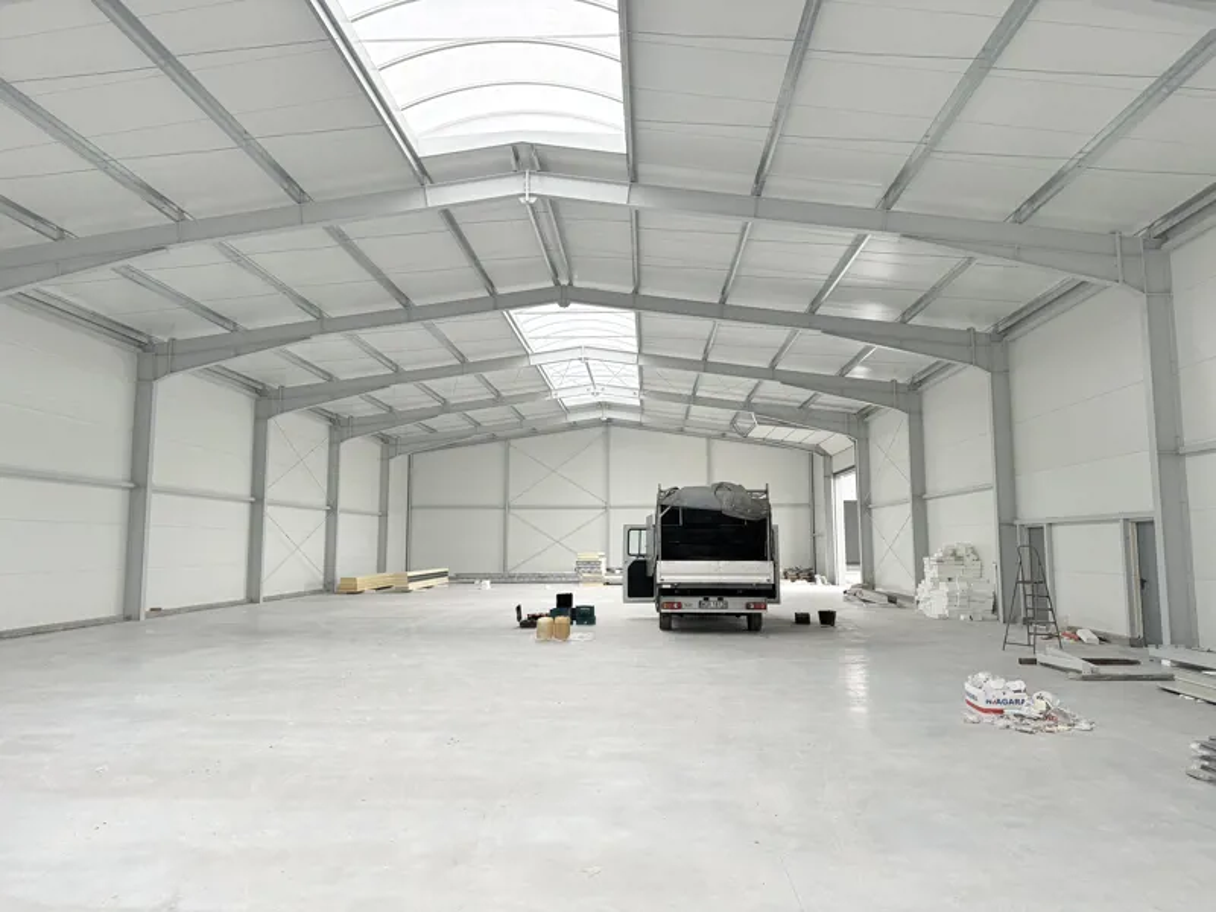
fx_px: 843
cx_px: 608
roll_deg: +0.4
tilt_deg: +6.6
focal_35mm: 24
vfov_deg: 56.8
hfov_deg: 71.6
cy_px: 456
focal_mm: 6.76
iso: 200
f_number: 1.78
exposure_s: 1/78
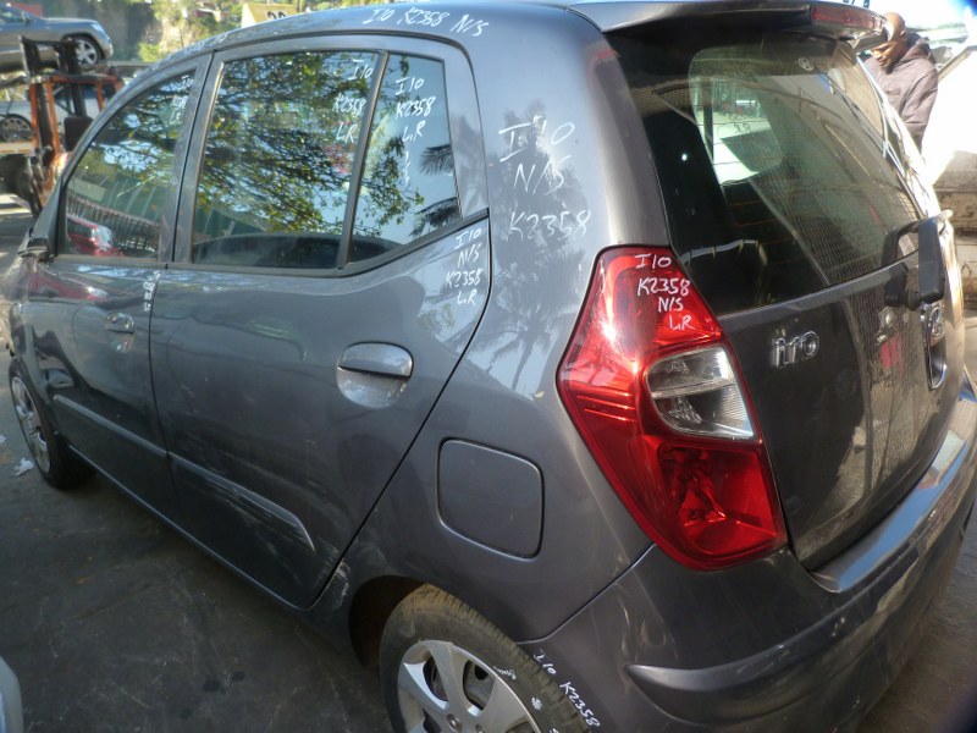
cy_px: 366
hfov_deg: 69.4
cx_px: 488
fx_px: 706
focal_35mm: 25
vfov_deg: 54.9
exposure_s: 1/125
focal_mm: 4.5
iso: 125
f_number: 2.8
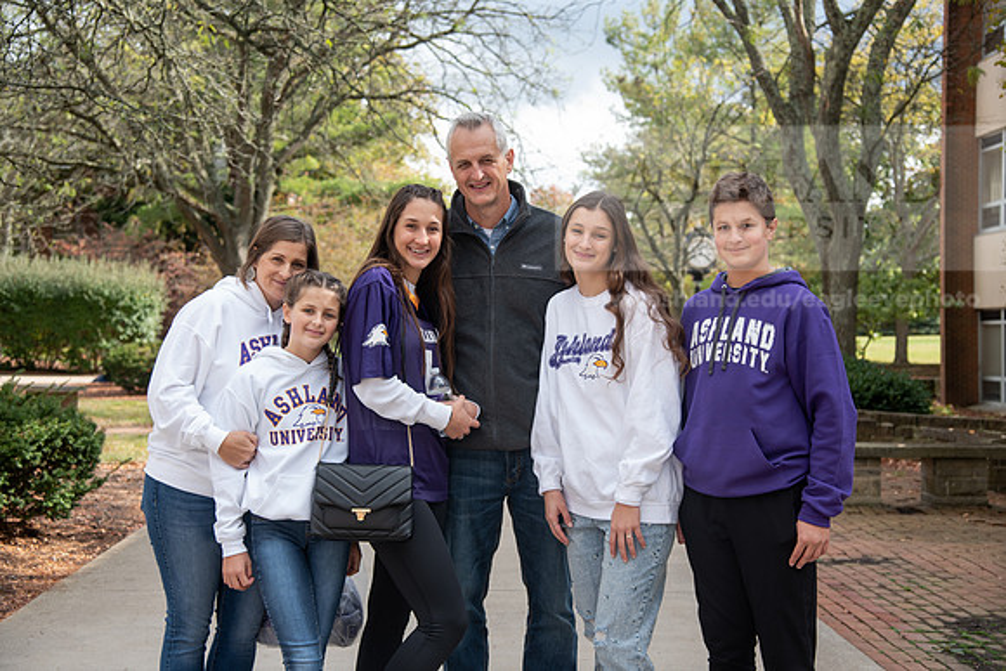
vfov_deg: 26.0
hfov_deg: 38.2
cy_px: 336
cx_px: 503
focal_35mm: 52
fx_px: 1453
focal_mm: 52
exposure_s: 1/200
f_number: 5
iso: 200
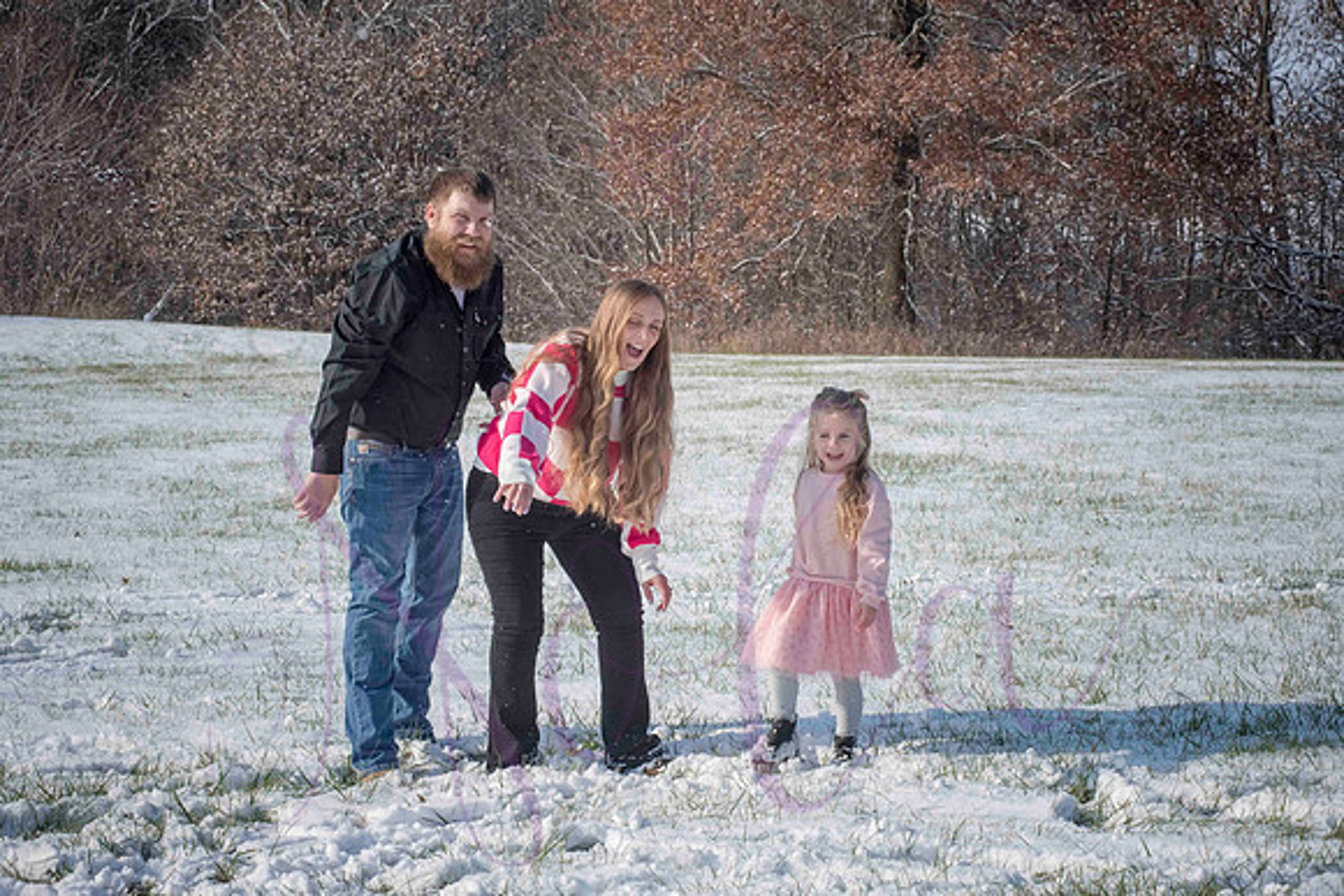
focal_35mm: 80
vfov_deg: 17.1
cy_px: 448
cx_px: 672
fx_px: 2987
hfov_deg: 25.4
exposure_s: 1/1000
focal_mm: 80
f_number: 14
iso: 640
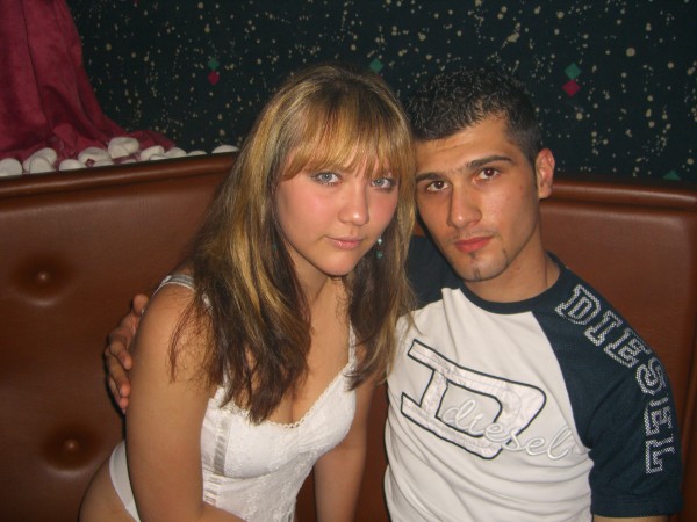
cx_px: 348
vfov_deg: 37.7
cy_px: 261
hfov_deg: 49.0
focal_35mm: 38
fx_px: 765
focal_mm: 7.9
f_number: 2.8
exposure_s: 1/60
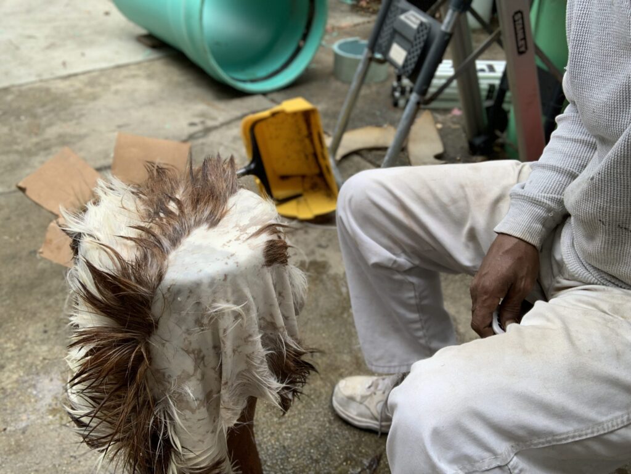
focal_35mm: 32
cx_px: 316
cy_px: 237
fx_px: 583
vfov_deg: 44.2
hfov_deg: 56.8
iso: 25
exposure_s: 1/121
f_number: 2.2
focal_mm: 2.87
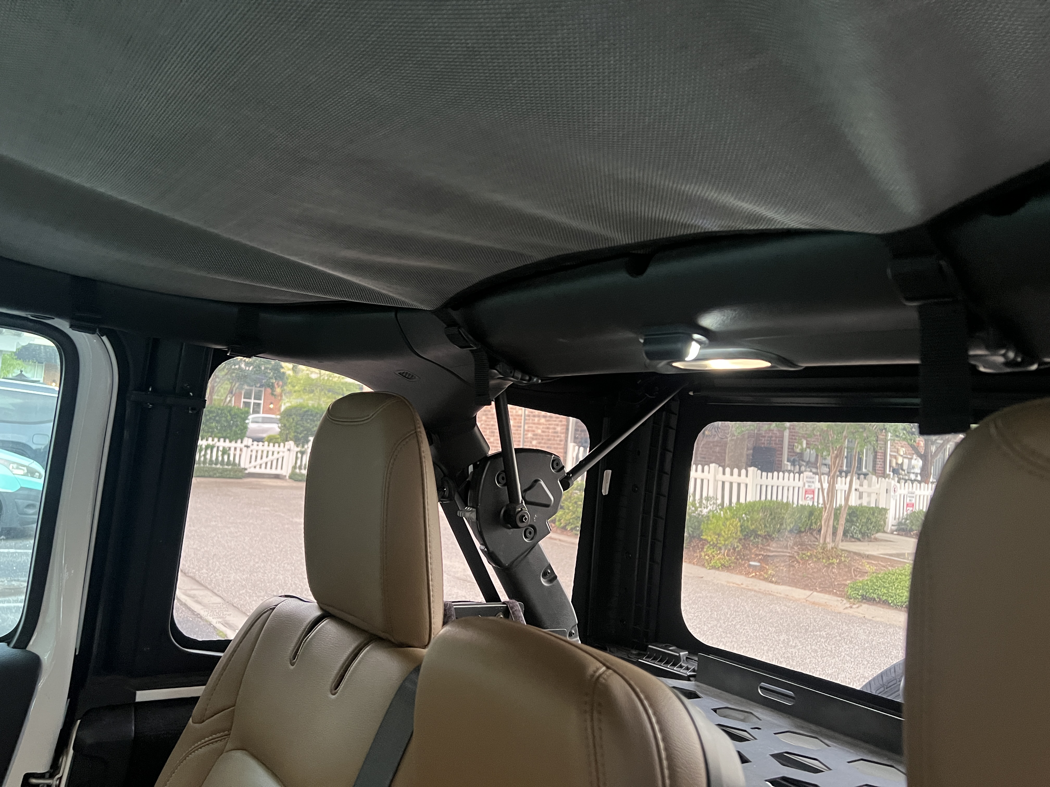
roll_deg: -4.8
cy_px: 394
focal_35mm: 26
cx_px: 525
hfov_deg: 67.3
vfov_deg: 53.1
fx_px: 789
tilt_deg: +4.0
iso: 500
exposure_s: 1/53
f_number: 1.5
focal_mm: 5.7
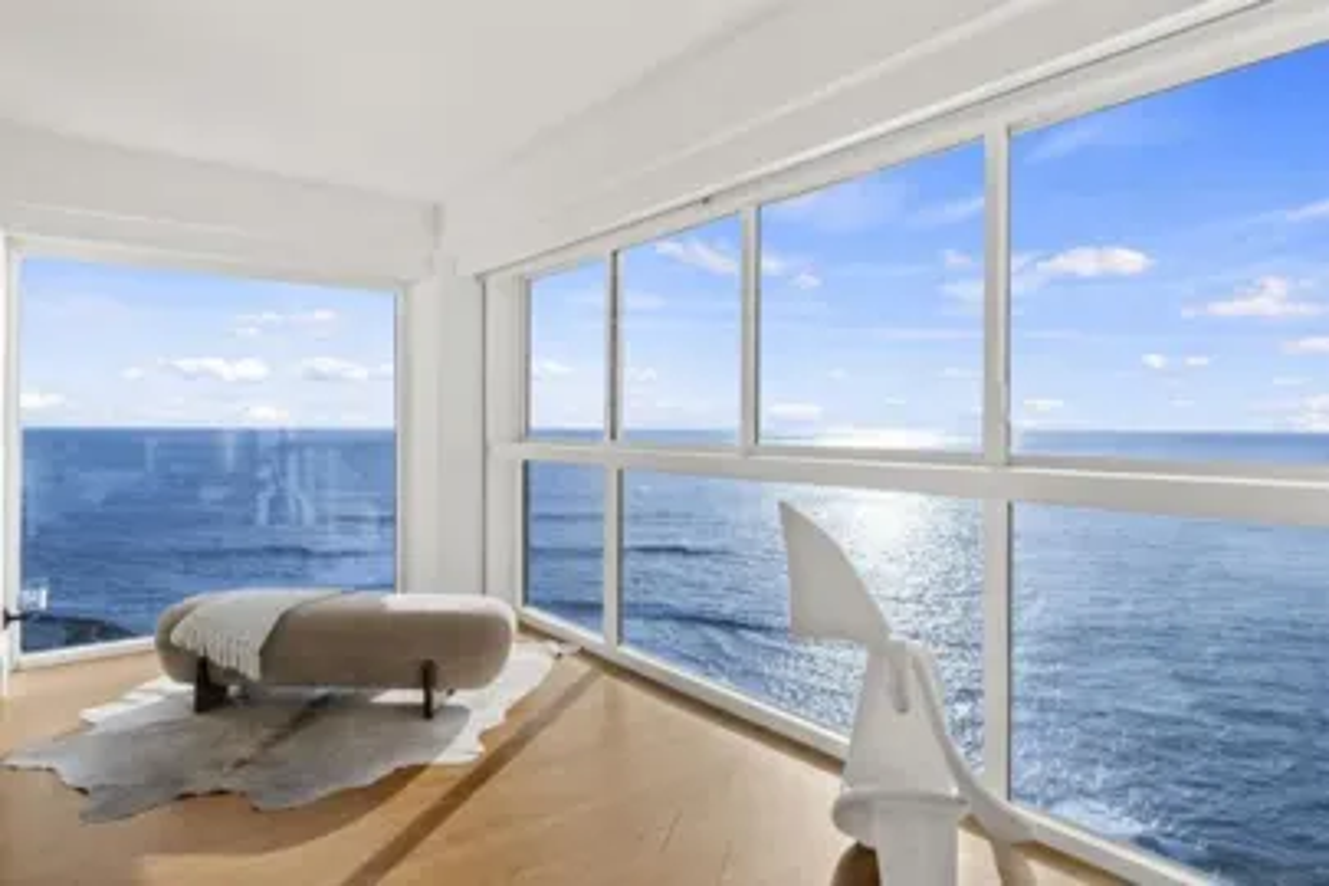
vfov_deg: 59.5
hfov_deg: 81.2
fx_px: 775
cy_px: 443
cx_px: 664
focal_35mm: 21
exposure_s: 1/640
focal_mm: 21
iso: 500
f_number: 8
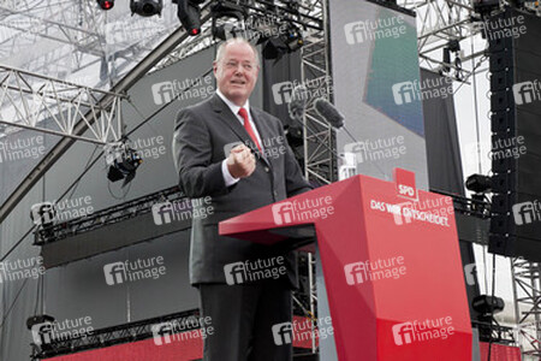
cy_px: 180
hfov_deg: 32.4
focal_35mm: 62
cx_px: 270
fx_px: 932
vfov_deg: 21.9
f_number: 10
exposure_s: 1/640
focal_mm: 62
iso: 800
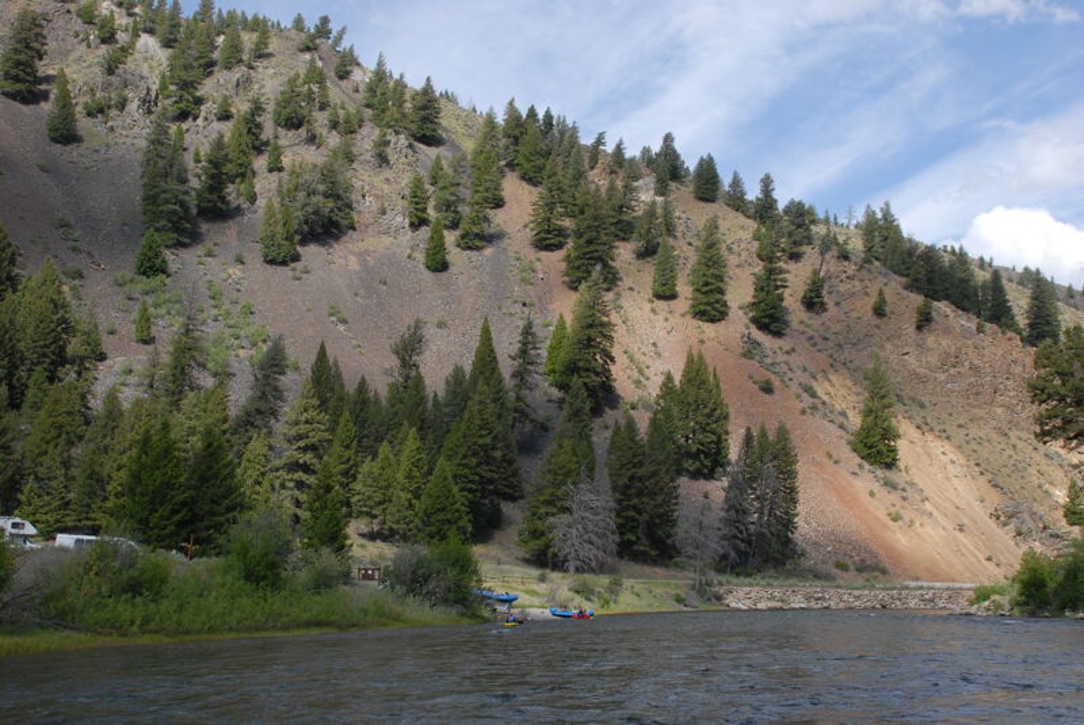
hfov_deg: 42.3
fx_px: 1401
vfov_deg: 29.0
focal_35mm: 46
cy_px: 362
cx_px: 542
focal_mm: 31
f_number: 6.3
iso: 200
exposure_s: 1/400
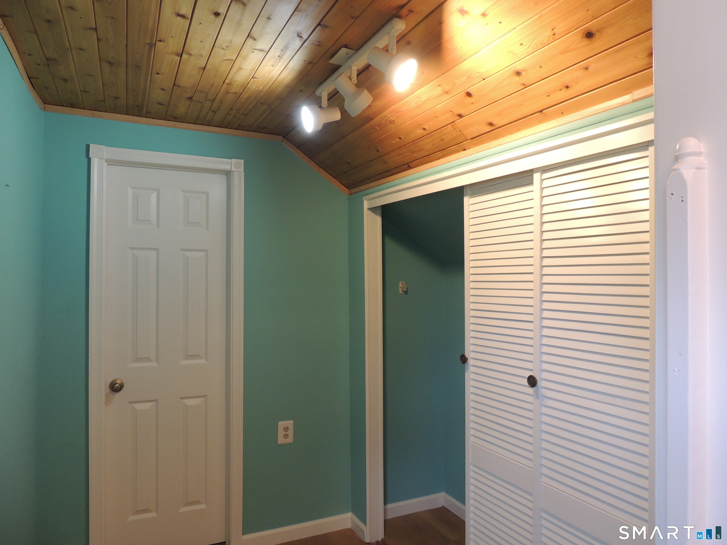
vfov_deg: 56.8
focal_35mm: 24
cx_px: 364
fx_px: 504
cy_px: 272
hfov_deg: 71.6
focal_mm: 4.3
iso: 250
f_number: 3
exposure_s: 1/30
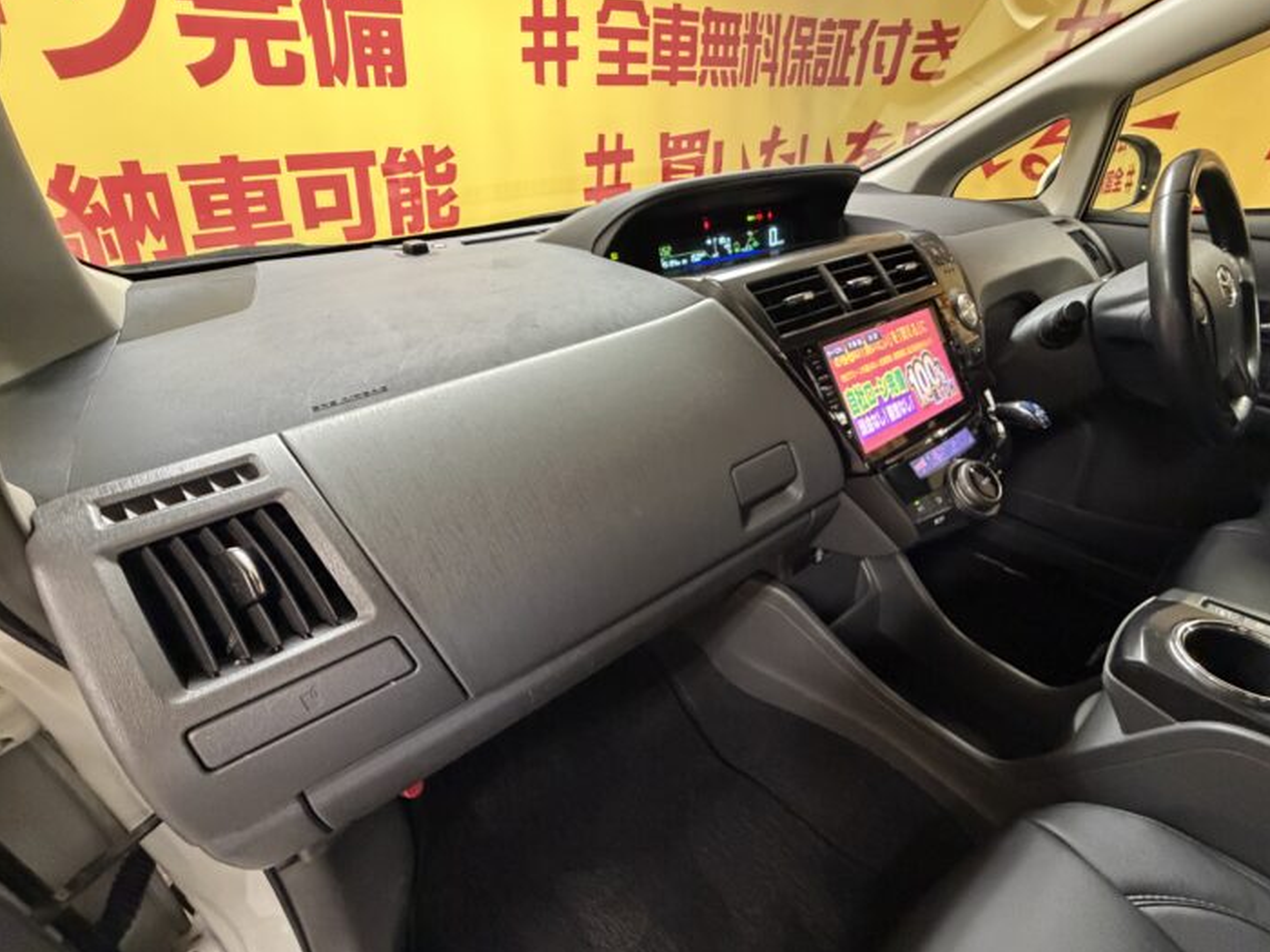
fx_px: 587
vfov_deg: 78.1
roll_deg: +3.7
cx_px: 664
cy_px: 490
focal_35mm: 16
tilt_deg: -31.0
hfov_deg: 94.4
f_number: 2.2
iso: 640
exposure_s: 1/50
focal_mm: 2.22
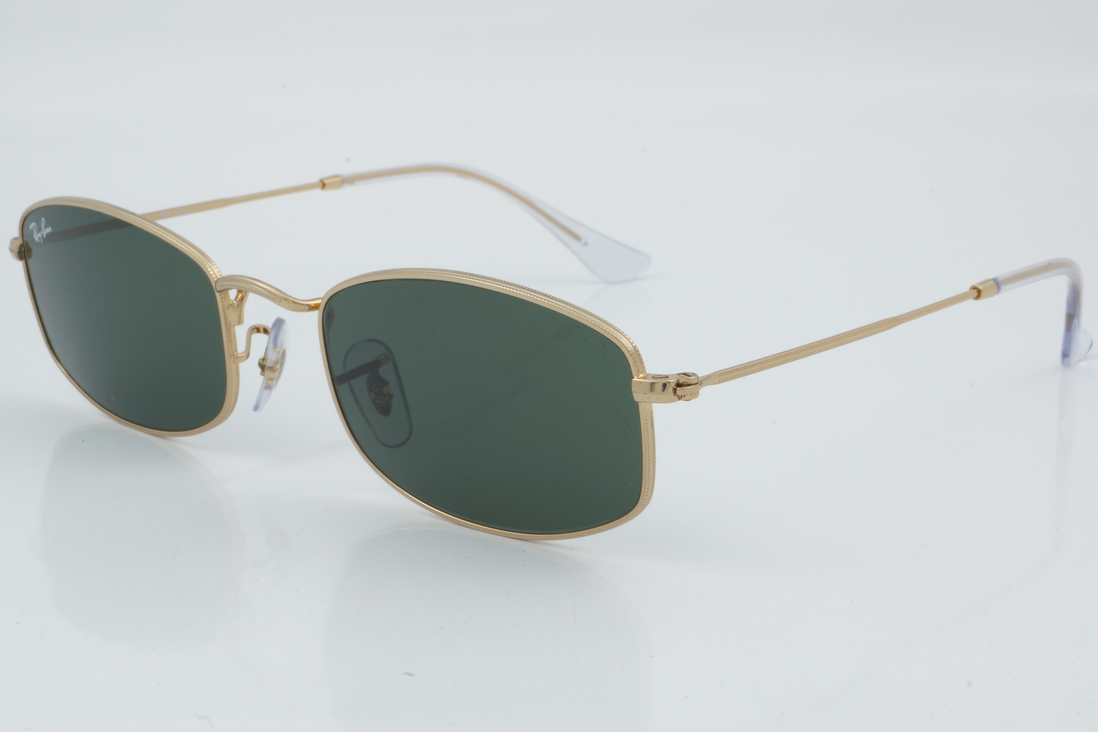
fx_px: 2516
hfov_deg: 24.6
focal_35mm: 82
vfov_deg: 16.6
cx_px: 549
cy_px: 366
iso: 100
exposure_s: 1/4
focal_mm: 55
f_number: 29
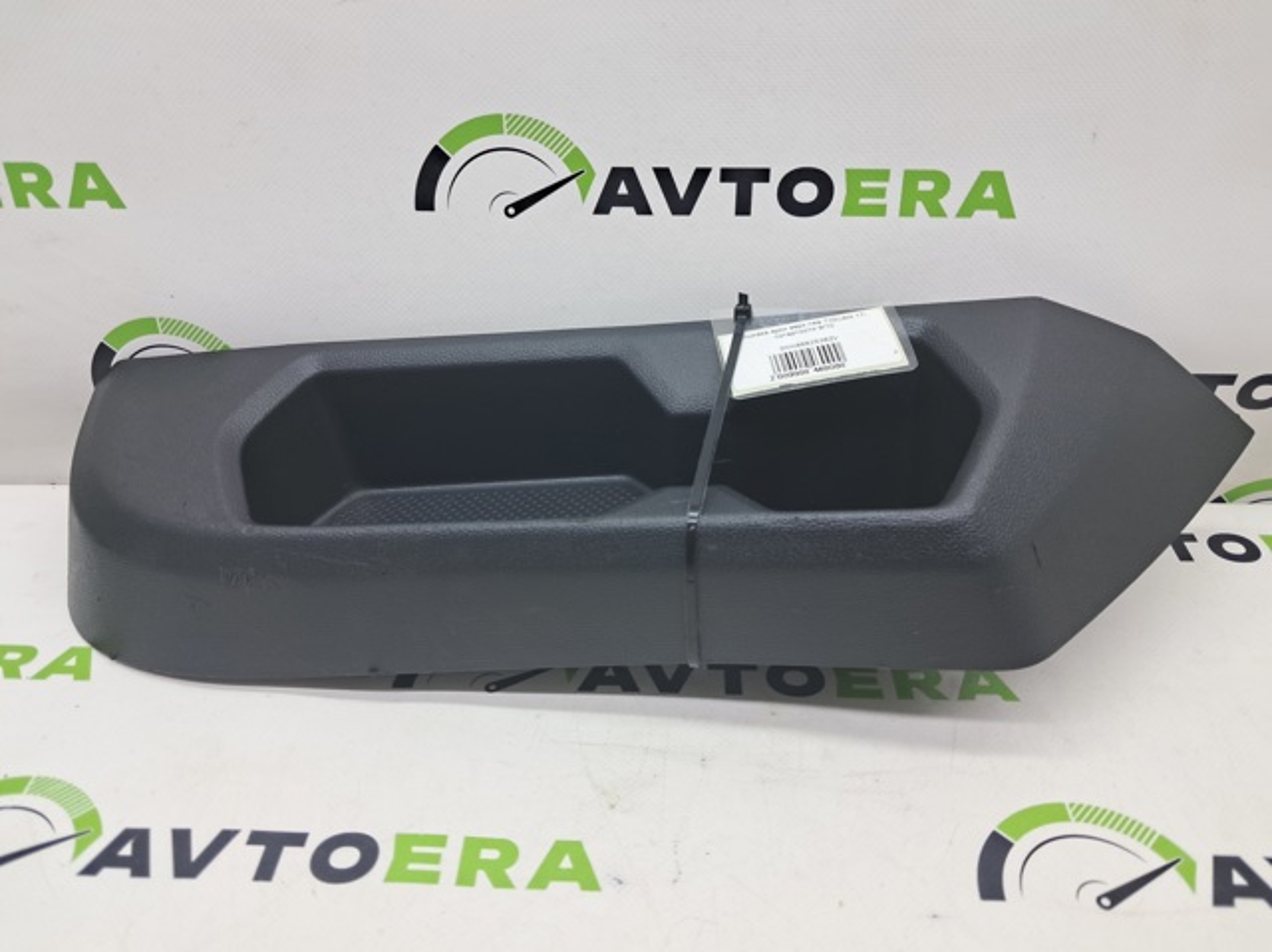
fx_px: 991
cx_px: 636
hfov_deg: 65.4
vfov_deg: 51.3
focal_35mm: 27
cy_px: 476
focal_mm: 4
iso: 50
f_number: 1.8
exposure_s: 1/50
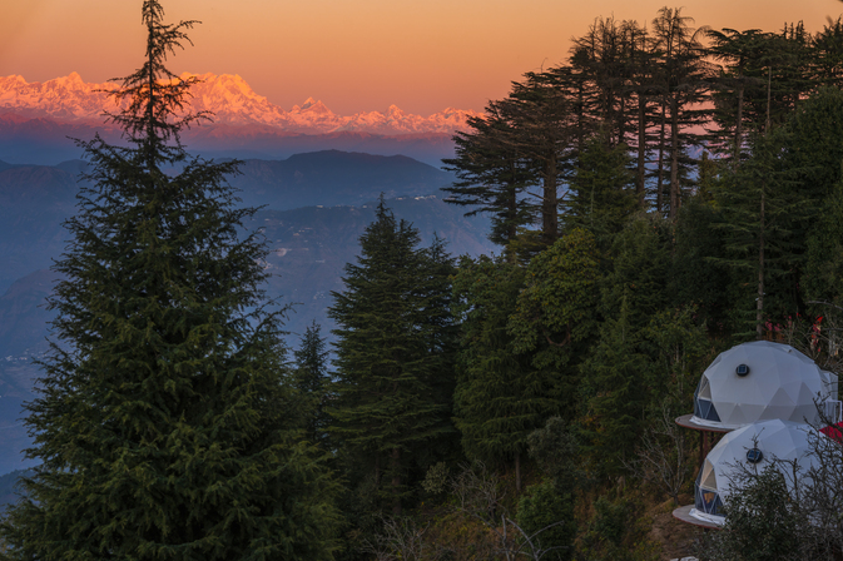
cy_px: 296
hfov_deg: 22.4
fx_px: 2130
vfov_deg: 15.0
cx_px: 440
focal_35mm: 91
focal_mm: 85
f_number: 7.1
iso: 100
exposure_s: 1/40
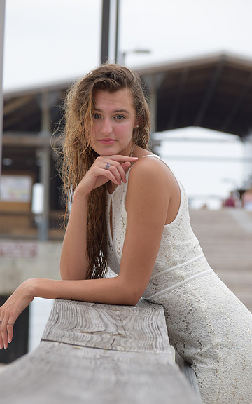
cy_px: 202
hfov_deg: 6.8
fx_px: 2115
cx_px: 124
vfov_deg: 10.9
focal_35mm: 193
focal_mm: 125
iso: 200
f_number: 6.3
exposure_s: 1/250
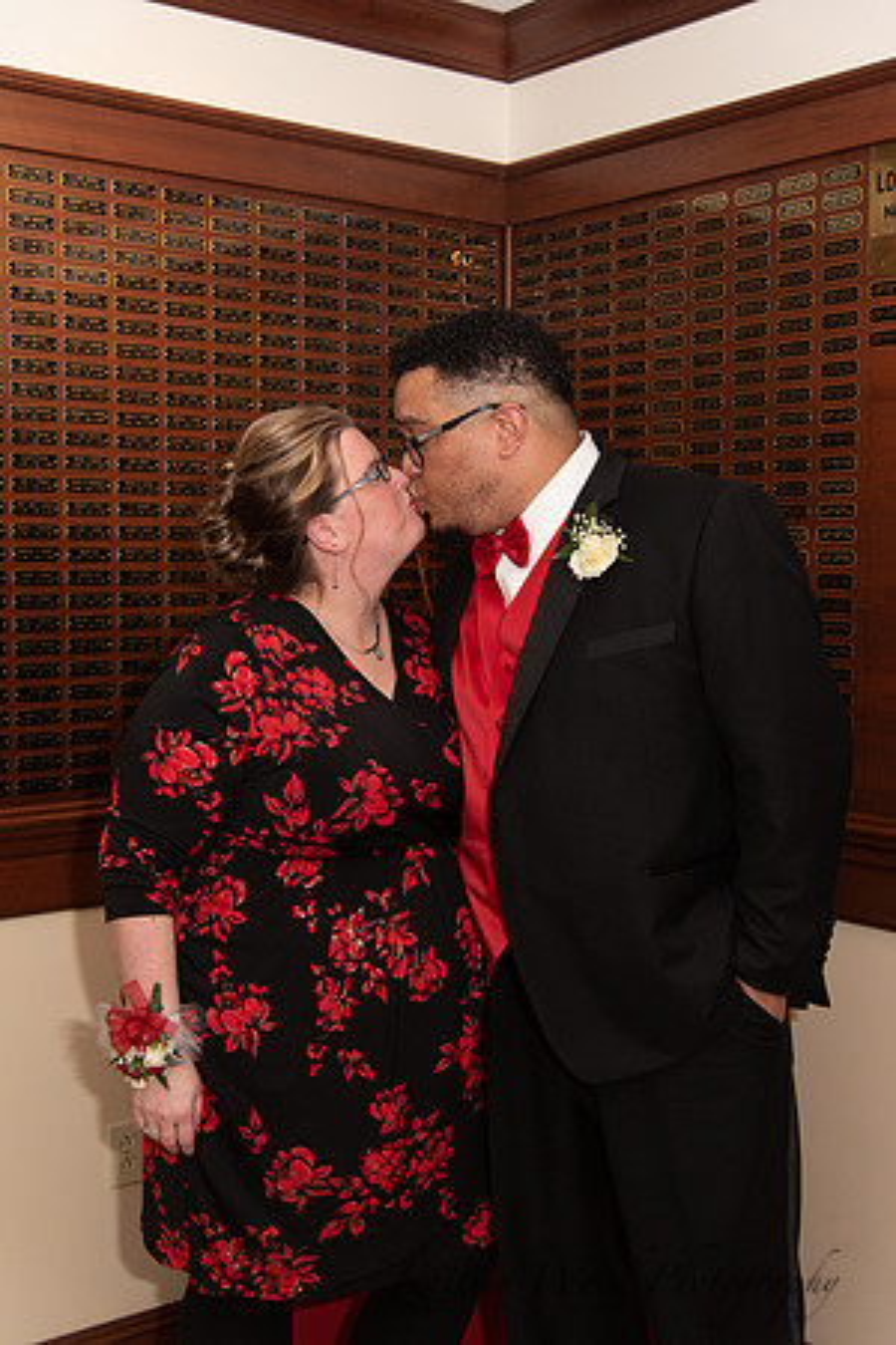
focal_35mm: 44
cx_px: 448
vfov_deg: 44.5
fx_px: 1643
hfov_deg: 30.5
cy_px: 672
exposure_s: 1/200
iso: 800
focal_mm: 44
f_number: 4
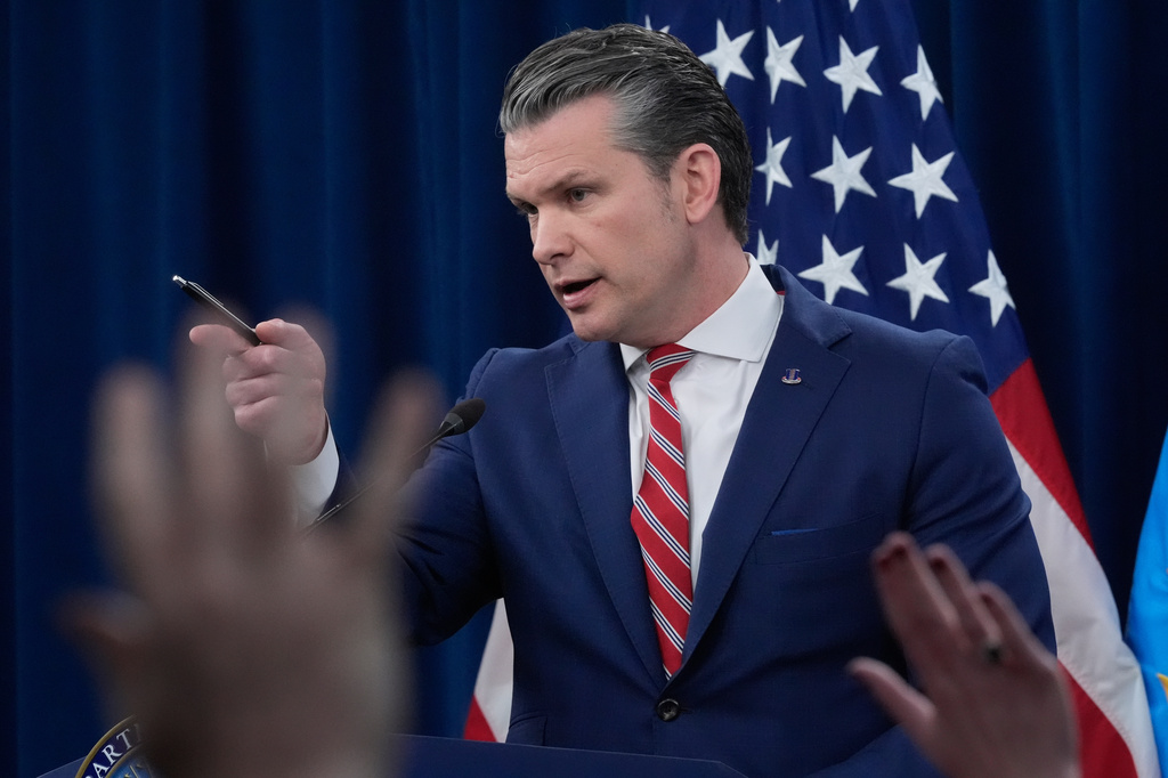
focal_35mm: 400
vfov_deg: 3.4
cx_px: 584
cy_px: 389
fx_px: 12973
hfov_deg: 5.2
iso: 6400
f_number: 14
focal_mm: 400
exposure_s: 1/250
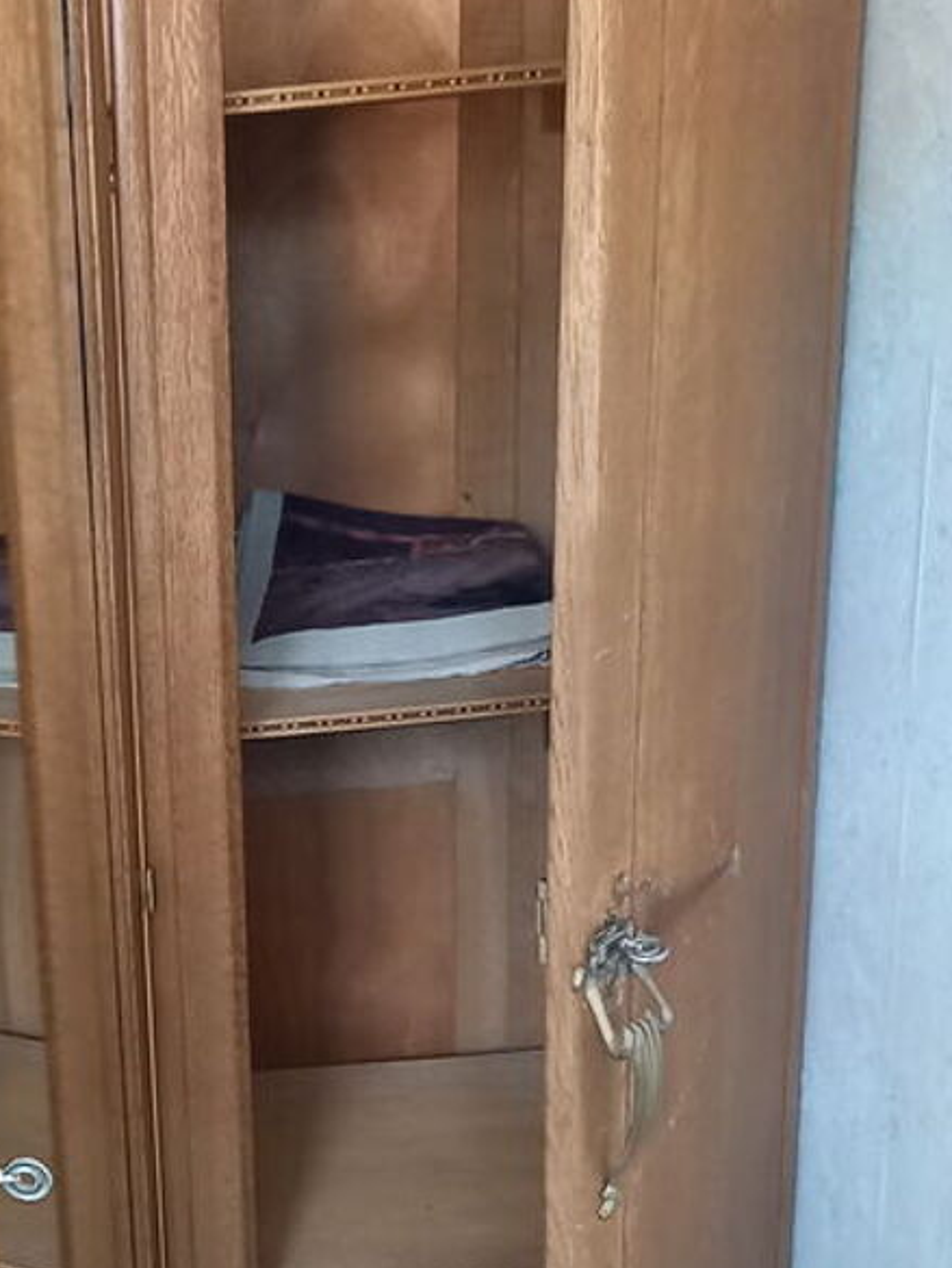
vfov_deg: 33.6
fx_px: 2089
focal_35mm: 57
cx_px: -78
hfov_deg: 24.1
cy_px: 797
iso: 500
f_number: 2
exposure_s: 1/25
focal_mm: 4.6
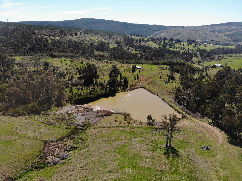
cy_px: 90
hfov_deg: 71.6
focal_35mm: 24
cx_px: 121
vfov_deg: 56.8
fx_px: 168
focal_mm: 4.5
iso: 100
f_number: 2.8
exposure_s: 1/790
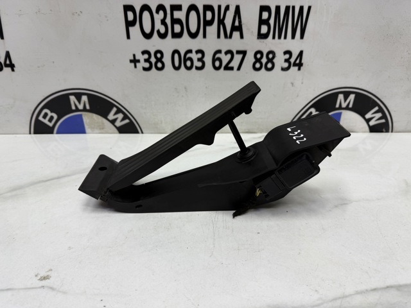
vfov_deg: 56.8
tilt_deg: -28.5
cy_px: 154
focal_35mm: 24
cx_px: 206
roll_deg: +0.0
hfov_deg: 71.6
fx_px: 285
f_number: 1.78
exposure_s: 1/121
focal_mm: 6.76
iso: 100
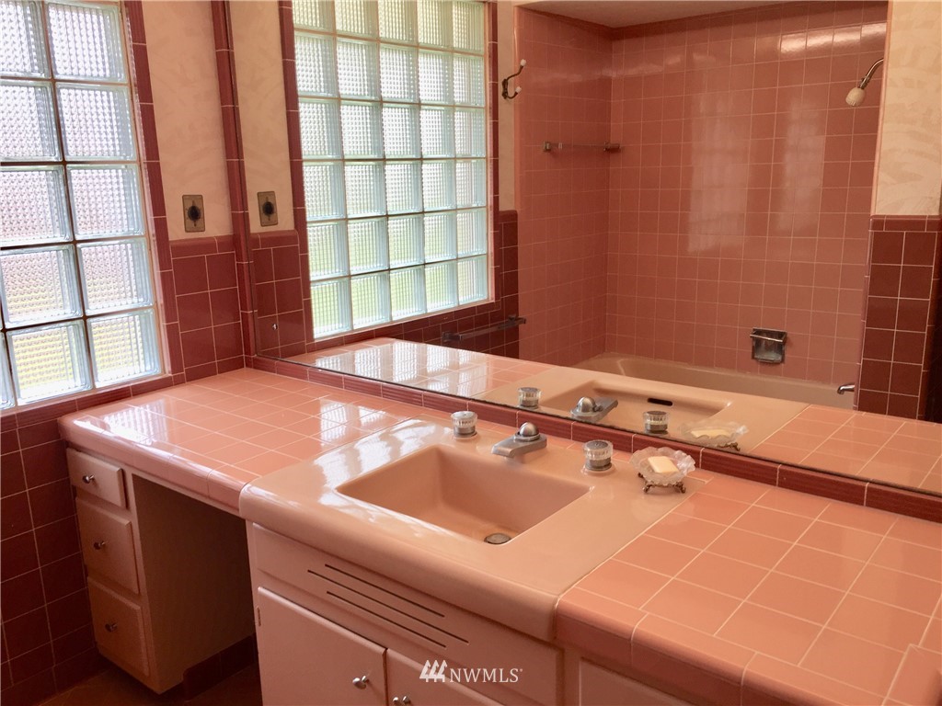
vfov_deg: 48.2
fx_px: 789
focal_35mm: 29
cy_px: 353
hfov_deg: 61.7
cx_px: 471
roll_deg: +0.7
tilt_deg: -11.9
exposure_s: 1/40
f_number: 2.2
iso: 32
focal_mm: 4.15
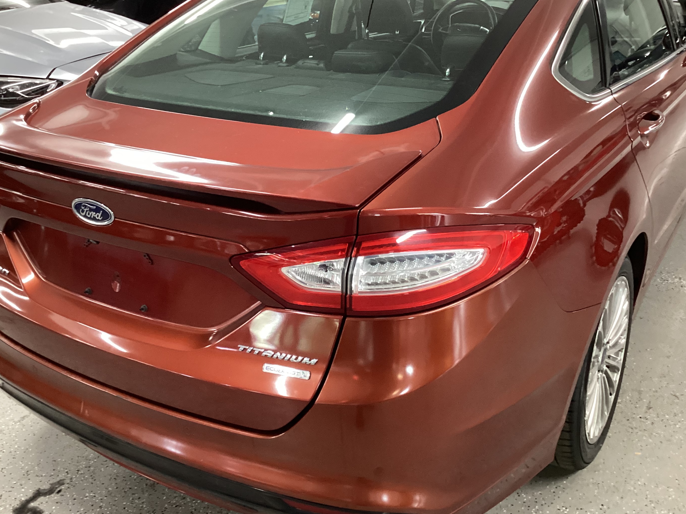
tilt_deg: -25.6
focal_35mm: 37
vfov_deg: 38.6
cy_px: 234
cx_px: 343
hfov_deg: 50.1
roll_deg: +1.5
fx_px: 733
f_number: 2.4
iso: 250
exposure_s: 1/33
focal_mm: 3.3
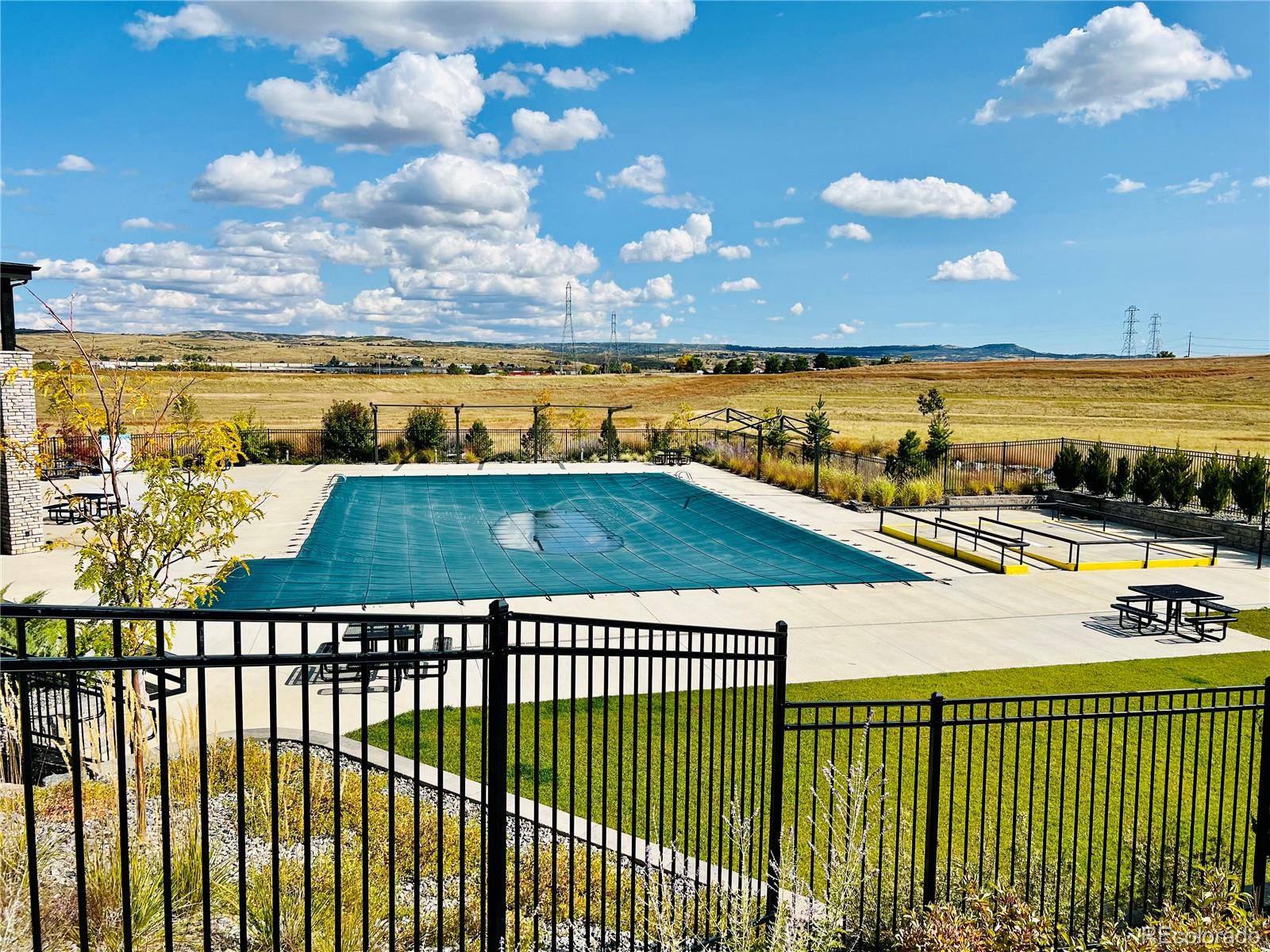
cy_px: 476
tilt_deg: -6.4
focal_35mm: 26
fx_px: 954
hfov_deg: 67.3
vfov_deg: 53.1
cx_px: 635
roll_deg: -1.0
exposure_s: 1/6579
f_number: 1.5
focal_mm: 5.7
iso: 50
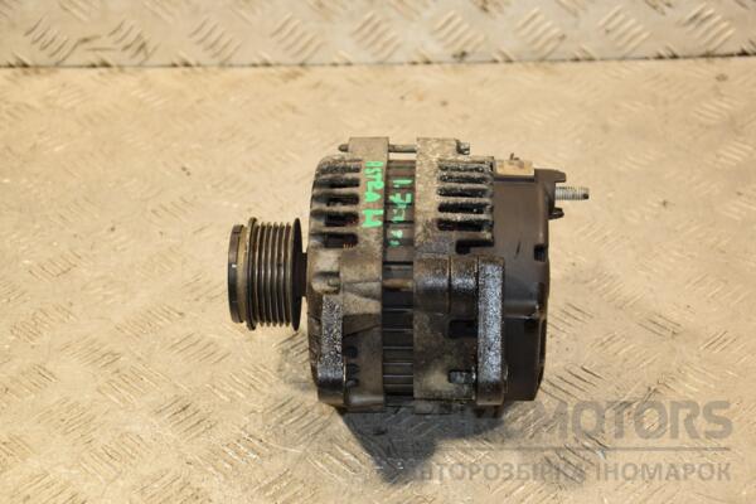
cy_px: 252
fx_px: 1638
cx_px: 378
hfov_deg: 26.0
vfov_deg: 17.5
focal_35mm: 78
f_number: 5
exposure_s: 1/100
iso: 800
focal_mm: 52
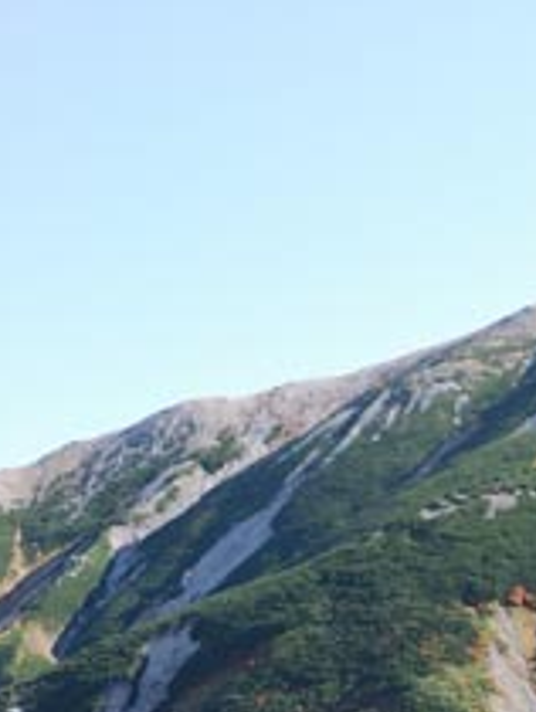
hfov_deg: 10.4
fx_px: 2843
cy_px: 924
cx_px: 797
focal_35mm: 138
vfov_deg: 13.7
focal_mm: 28
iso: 100
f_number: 4.5
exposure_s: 1/250
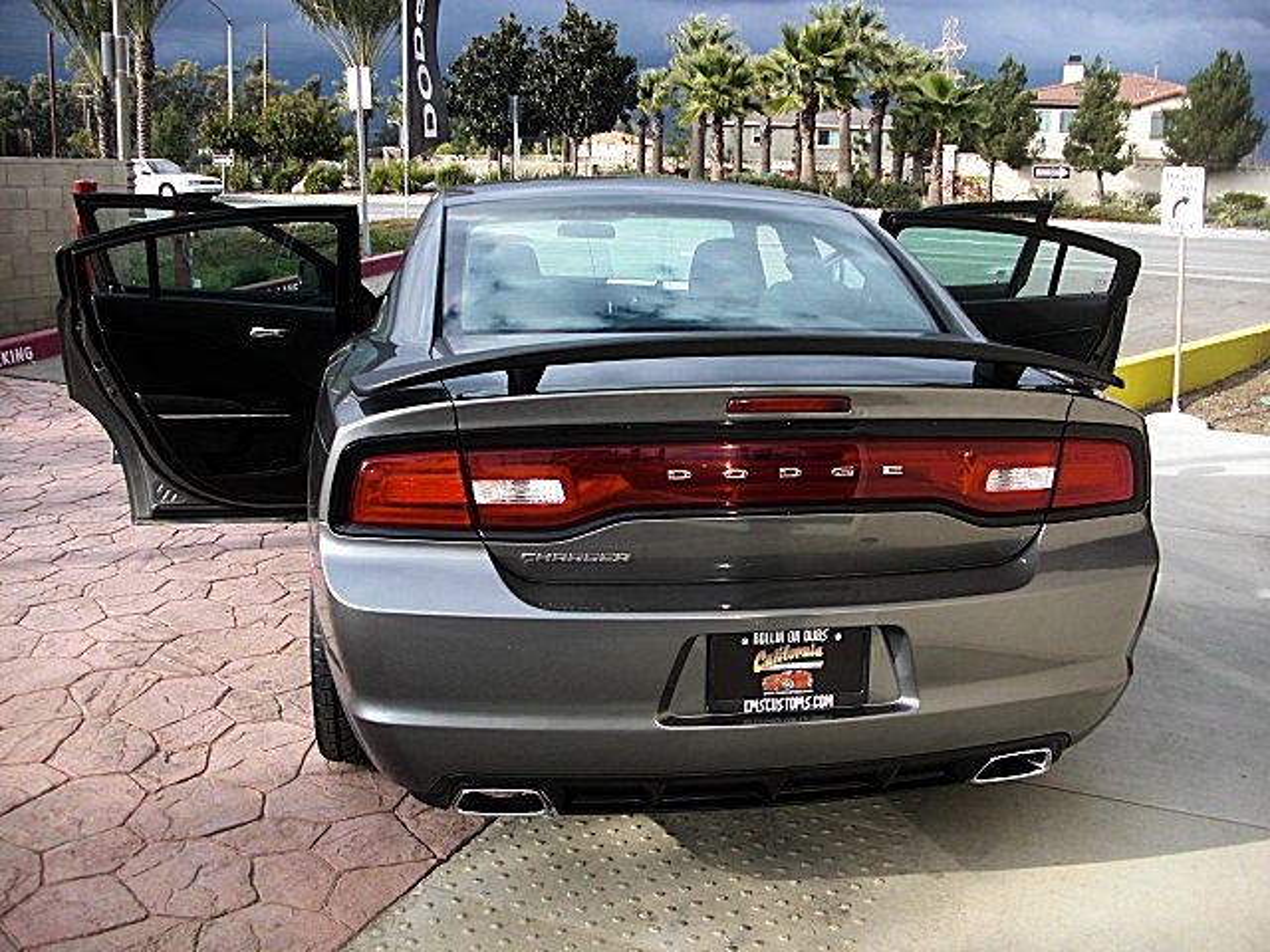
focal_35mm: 36
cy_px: 476
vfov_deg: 39.7
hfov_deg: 51.4
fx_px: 1321
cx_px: 635
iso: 50
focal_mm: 6.3
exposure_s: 1/250
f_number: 2.8
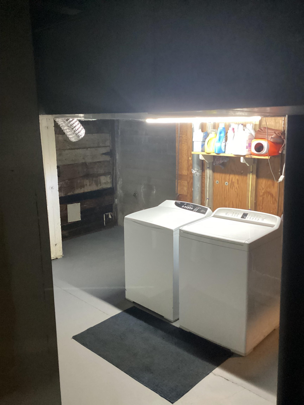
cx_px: 152
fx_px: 363
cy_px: 202
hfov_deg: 45.4
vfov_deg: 58.4
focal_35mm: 31
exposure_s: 1/30
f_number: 2.4
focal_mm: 3.3
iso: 500
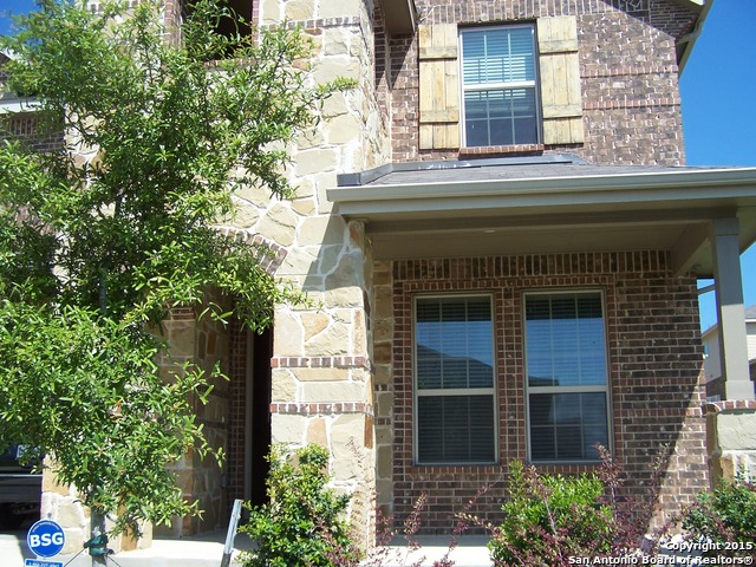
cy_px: 284
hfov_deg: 49.0
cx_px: 378
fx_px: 830
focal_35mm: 38
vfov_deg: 37.7
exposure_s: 1/1000
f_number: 2.8
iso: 80
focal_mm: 6.3
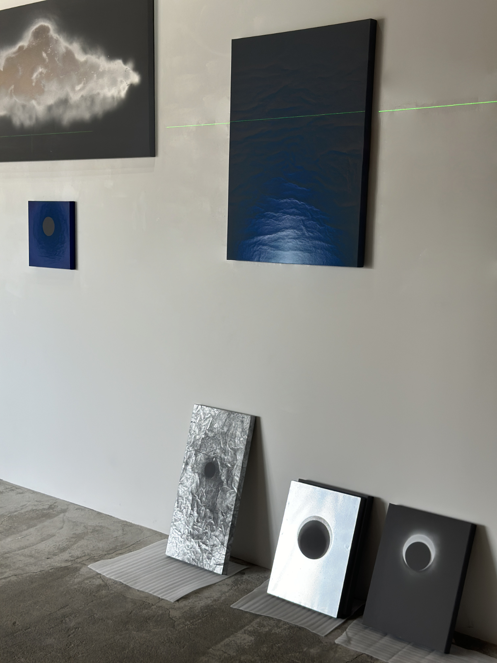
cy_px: 332
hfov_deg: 30.3
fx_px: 919
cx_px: 248
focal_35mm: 48
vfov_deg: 39.7
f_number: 1.8
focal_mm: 6.9
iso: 64
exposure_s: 1/103
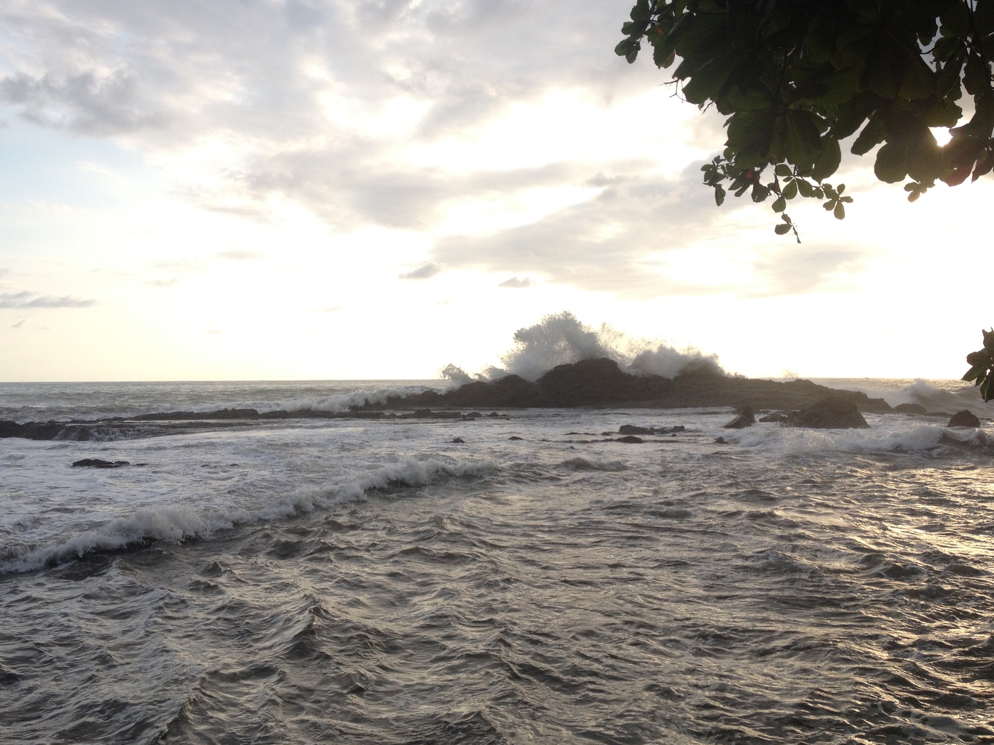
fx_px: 1091
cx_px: 462
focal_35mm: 38
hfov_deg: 48.9
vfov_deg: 37.7
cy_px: 343
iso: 50
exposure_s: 1/968
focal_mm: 4.28
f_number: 2.4
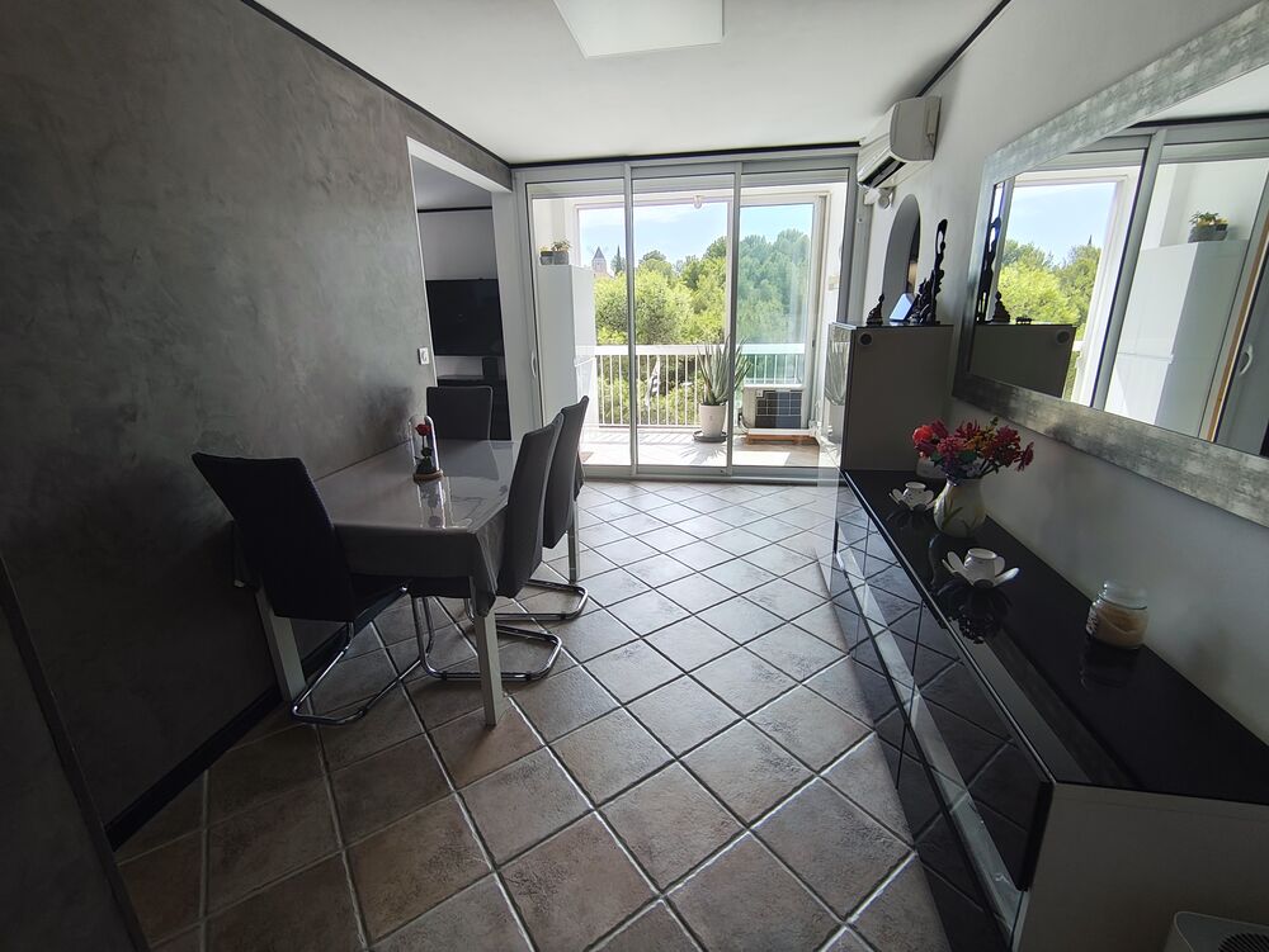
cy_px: 476
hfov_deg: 98.1
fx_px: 550
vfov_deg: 81.8
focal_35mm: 15
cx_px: 634
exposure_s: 1/100
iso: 80
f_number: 2.2
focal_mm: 1.65
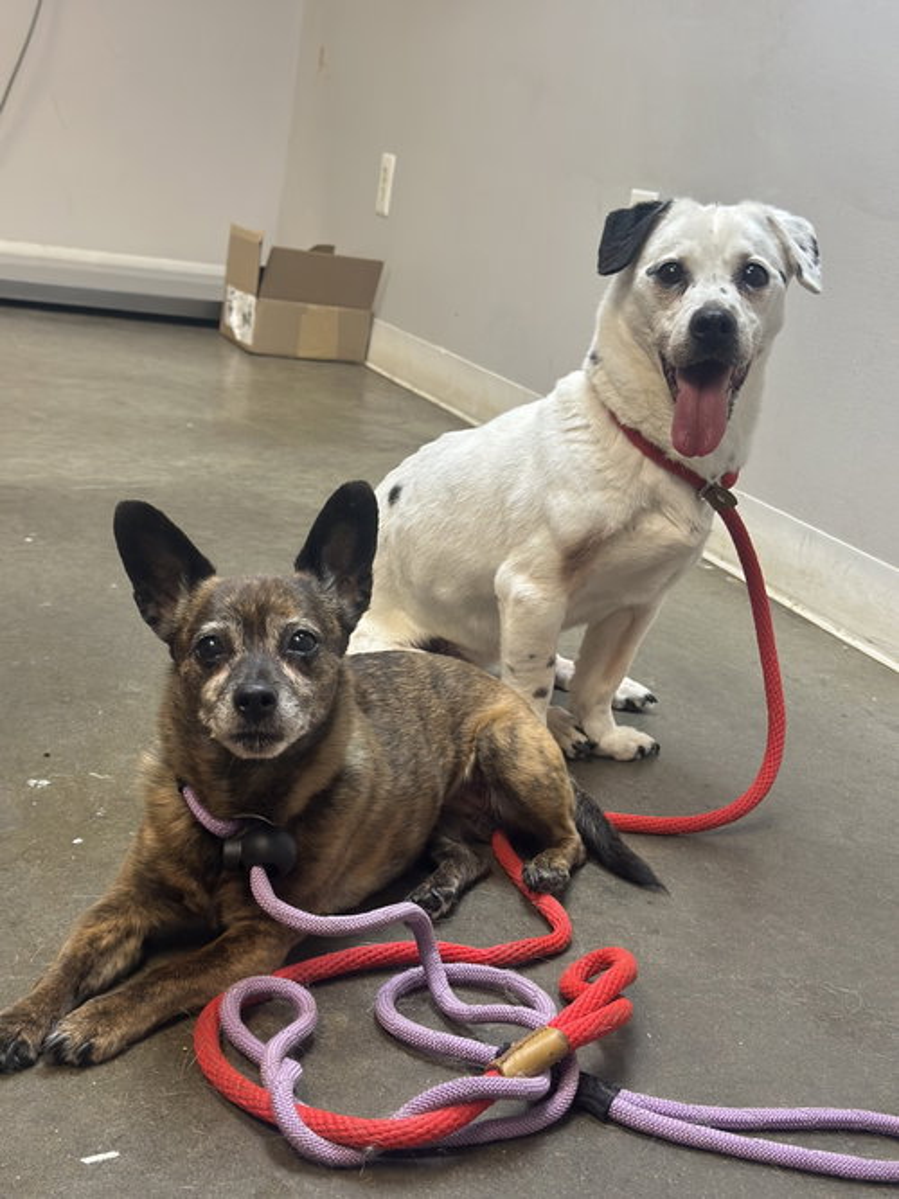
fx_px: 1663
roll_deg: -7.9
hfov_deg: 30.3
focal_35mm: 48
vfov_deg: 39.7
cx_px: 450
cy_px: 600
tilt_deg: -14.6
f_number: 1.78
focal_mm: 6.86
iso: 160
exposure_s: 1/120
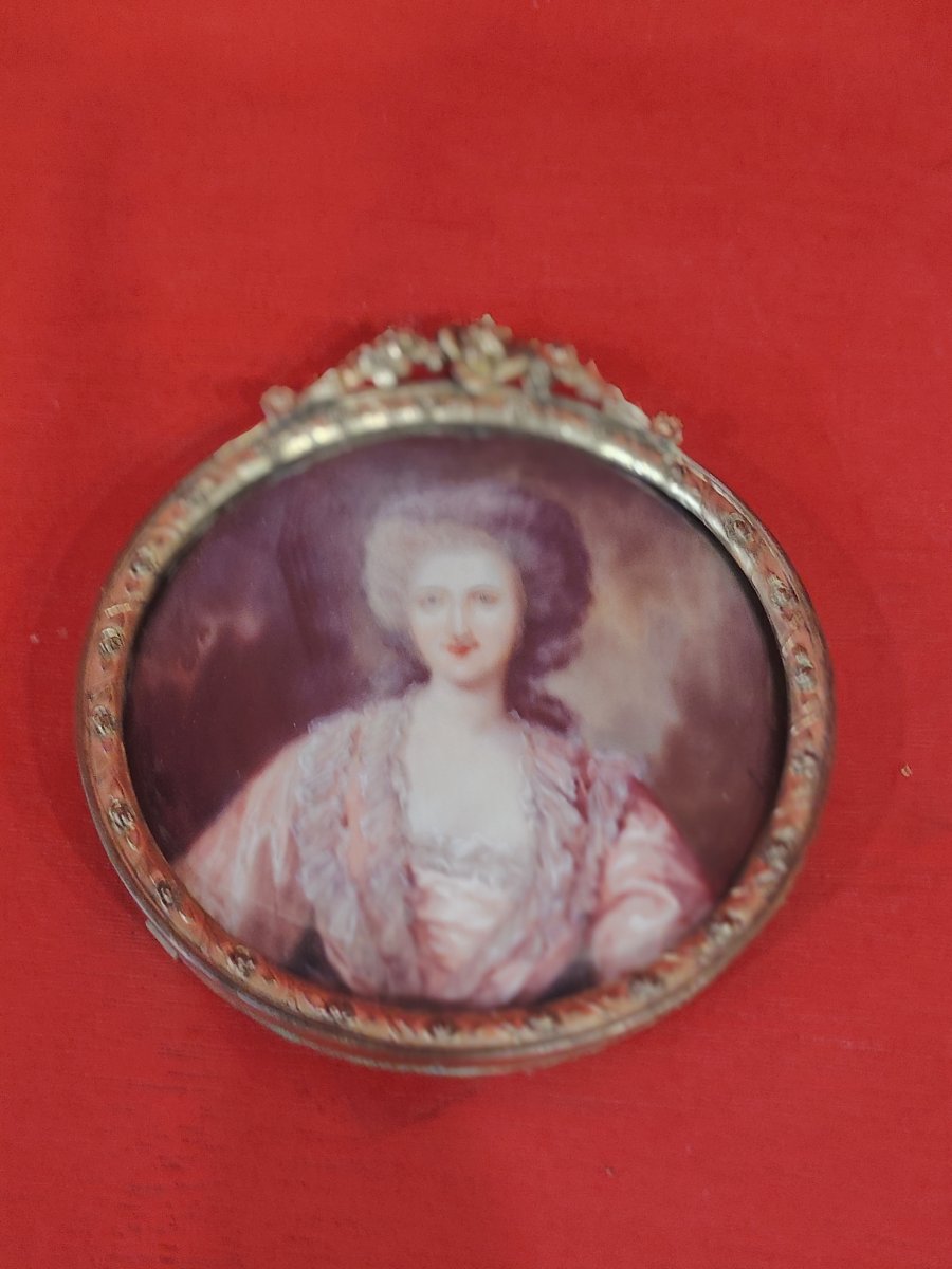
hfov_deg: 30.3
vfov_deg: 39.7
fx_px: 1760
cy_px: 634
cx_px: 476
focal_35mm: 48
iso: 1111
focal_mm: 5.25
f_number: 4
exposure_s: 1/25
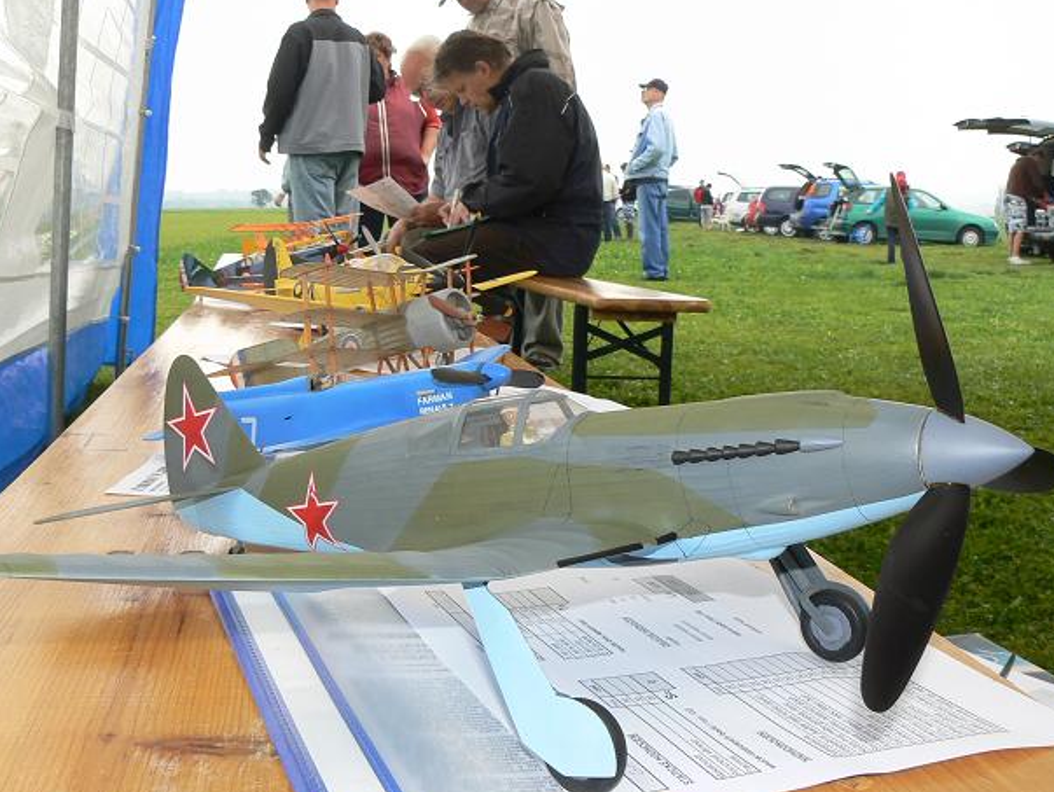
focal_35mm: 42
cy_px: 357
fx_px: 1280
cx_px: 489
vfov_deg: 34.4
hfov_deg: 44.7
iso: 80
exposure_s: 1/125
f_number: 5.6
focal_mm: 6
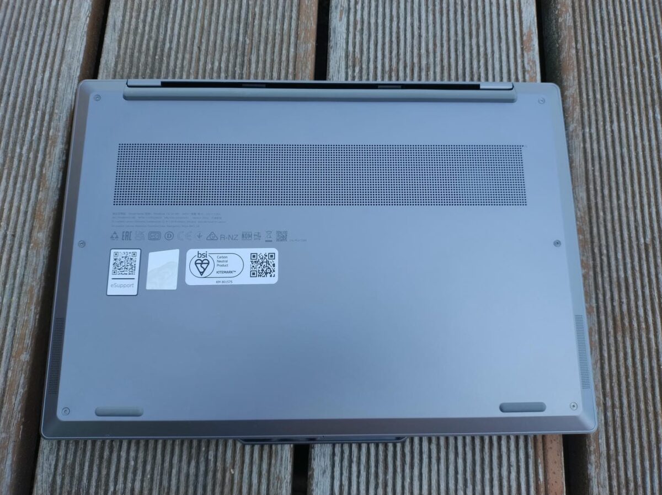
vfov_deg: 54.8
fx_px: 478
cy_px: 248
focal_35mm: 25
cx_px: 331
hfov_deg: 69.4
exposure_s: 1/177
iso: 100
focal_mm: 4.71
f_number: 1.7
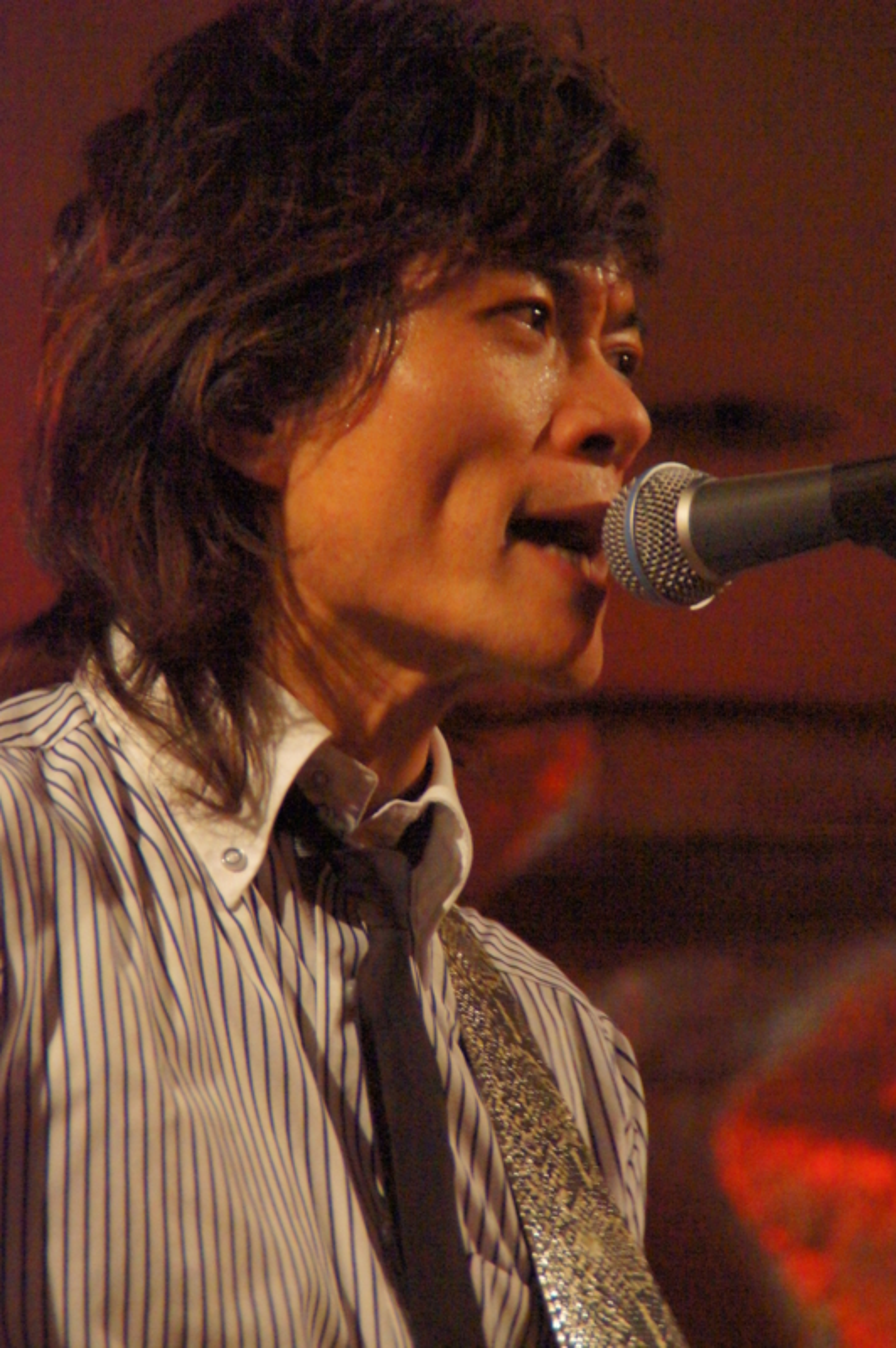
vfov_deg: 6.9
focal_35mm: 300
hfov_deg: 4.6
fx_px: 11219
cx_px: 448
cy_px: 674
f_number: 6.3
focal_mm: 200
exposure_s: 1/40
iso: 6400
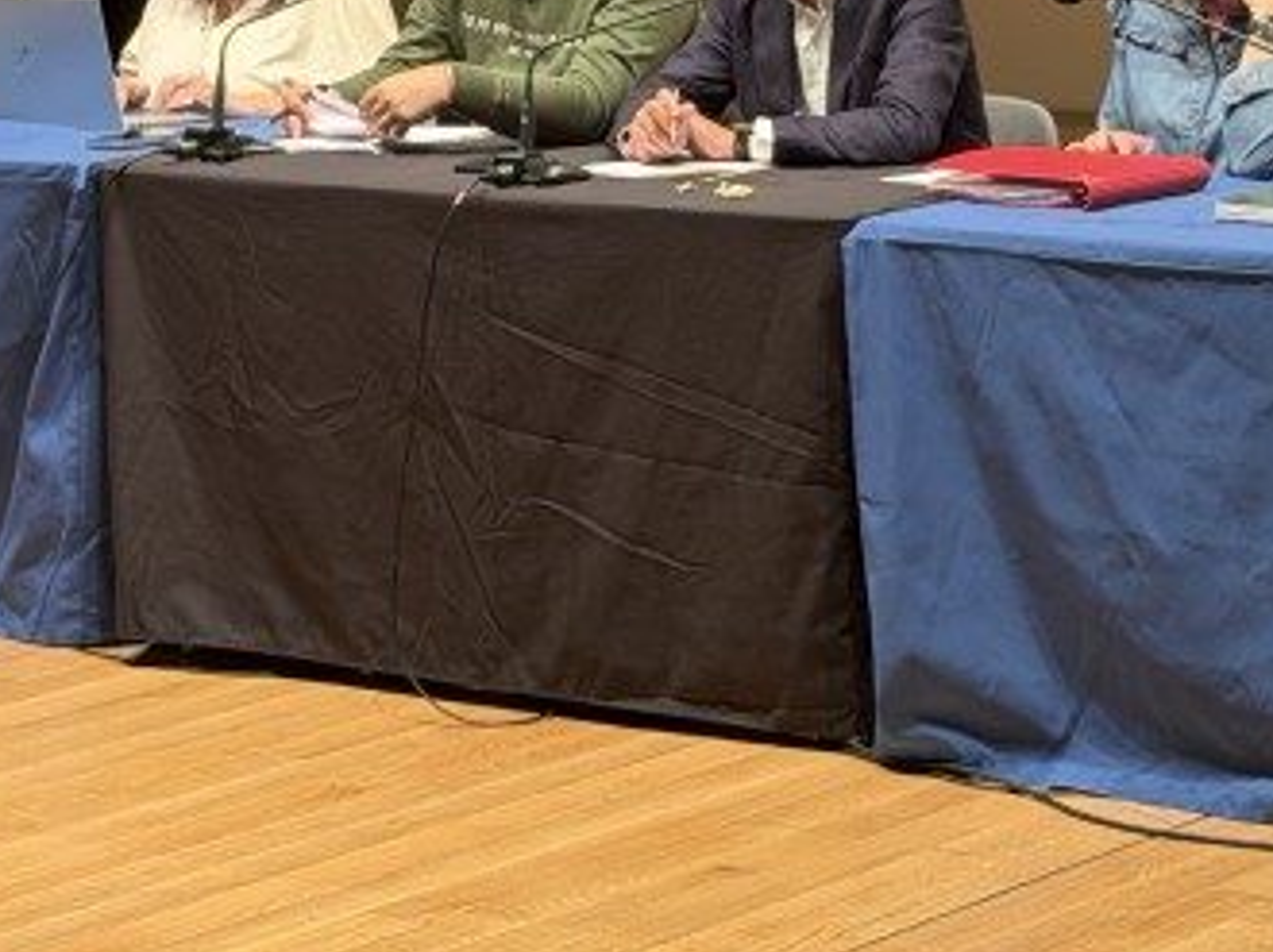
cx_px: 505
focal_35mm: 149
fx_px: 5475
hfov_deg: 13.3
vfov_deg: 9.9
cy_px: 62
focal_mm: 6.76
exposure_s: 1/50
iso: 160
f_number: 1.78
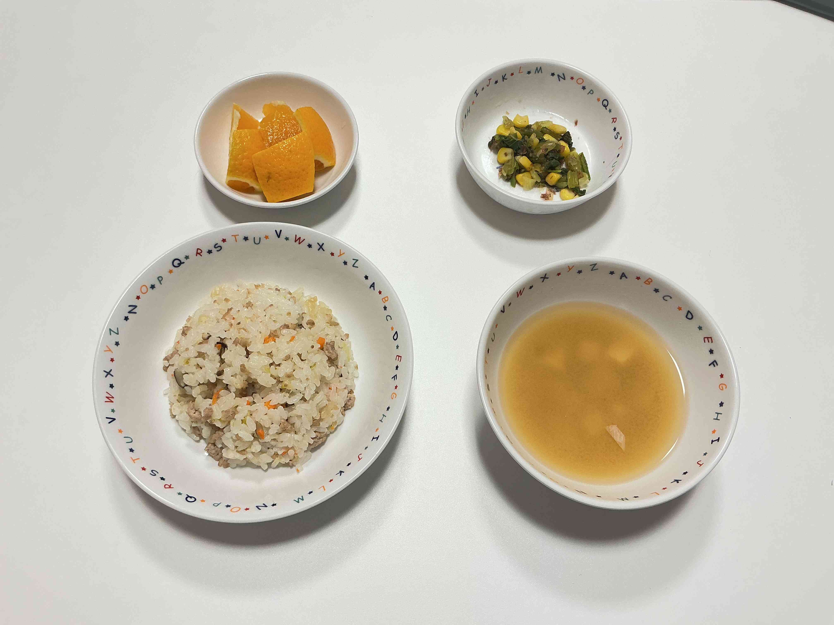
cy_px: 312
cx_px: 417
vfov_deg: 48.2
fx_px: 699
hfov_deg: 61.7
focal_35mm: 29
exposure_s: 1/120
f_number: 1.8
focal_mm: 3
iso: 50
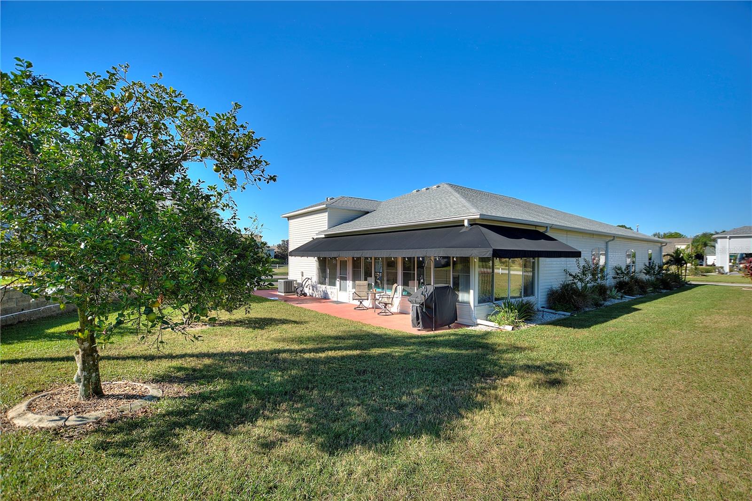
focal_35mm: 15
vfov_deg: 77.3
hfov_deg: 100.4
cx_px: 376
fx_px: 313
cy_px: 250
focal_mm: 10
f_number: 4.5
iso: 100
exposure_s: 1/400
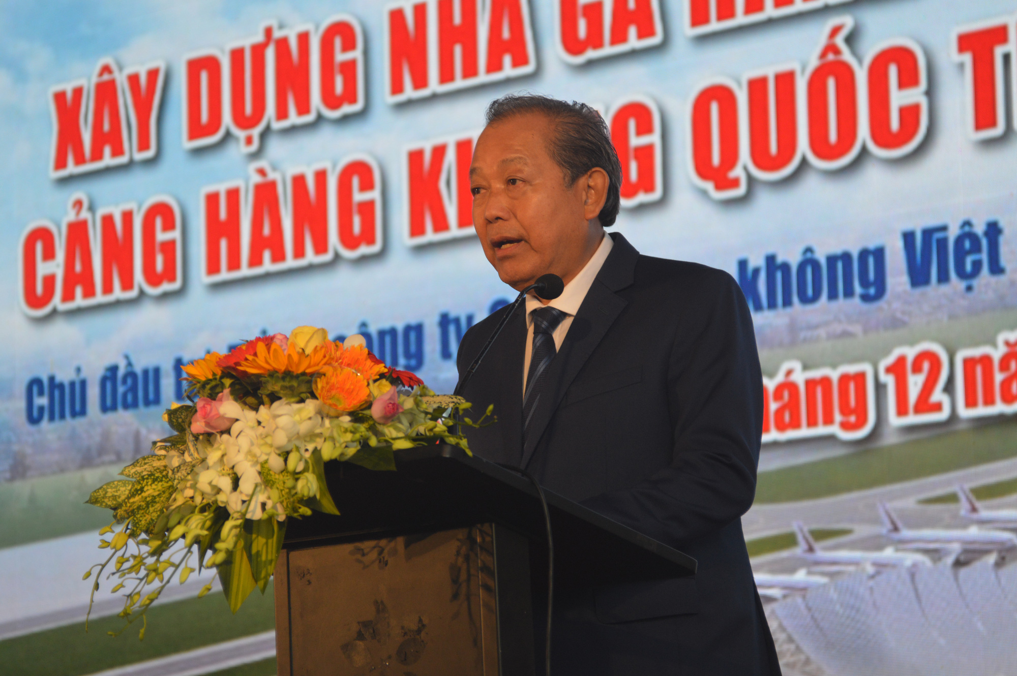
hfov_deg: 17.5
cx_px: 508
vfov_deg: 11.7
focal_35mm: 117
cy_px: 338
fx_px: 3302
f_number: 4.2
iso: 500
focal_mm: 78
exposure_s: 1/125
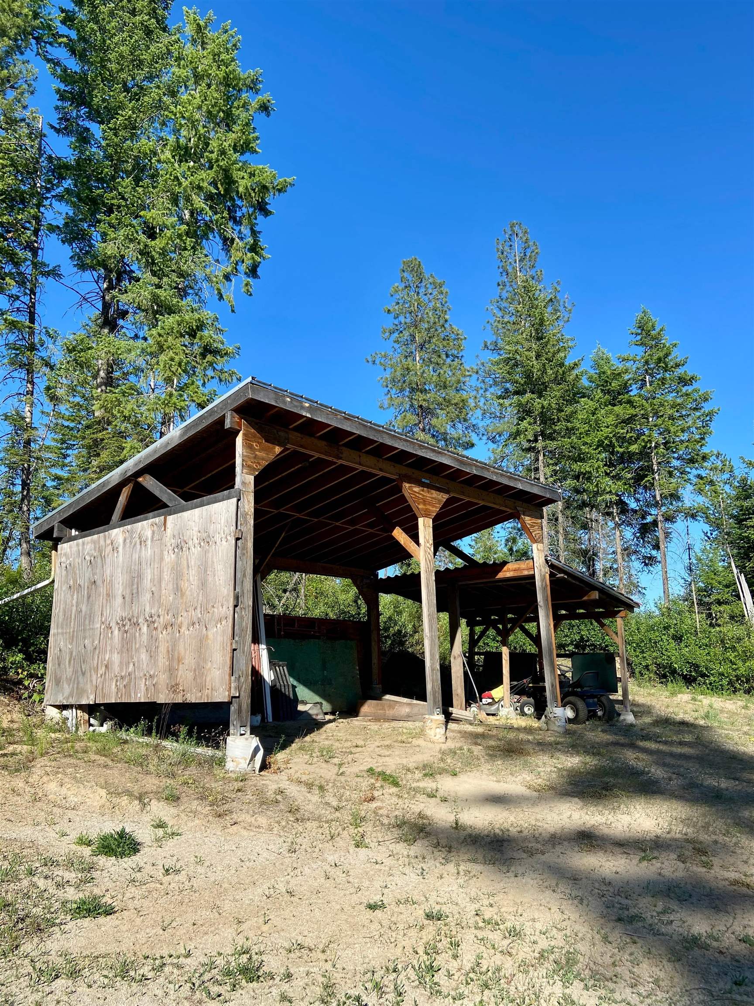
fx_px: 755
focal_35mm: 26
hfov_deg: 53.1
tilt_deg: +15.1
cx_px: 377
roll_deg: +2.0
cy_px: 503
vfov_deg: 67.3
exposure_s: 1/1866
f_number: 1.8
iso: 32
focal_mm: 4.3
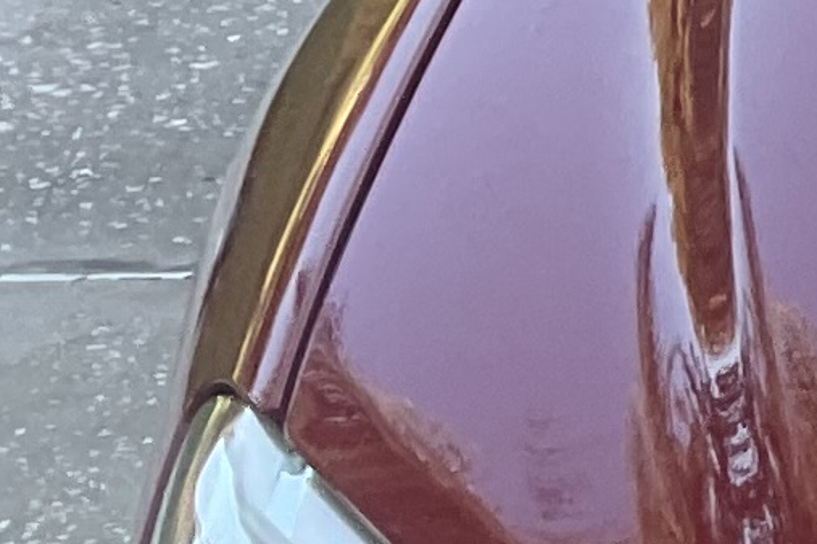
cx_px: 2954
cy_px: 473
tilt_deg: -27.7
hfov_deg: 7.1
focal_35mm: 240
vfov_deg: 5.7
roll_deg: -2.1
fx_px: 5446
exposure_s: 1/120
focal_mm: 3
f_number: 1.8
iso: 16
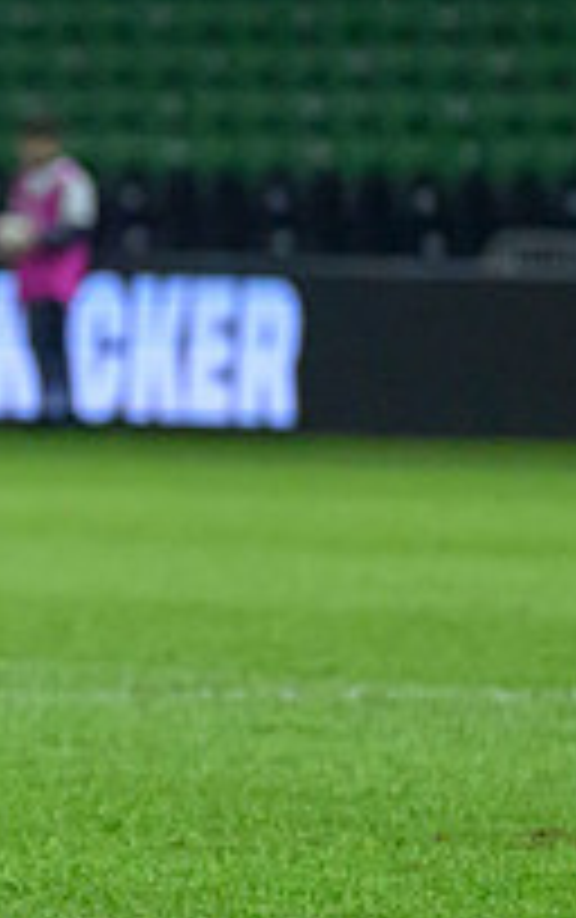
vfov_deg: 2.6
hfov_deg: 1.6
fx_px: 20438
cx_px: -1189
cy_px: 234
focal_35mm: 816
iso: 8000
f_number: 4
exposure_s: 1/800
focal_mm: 200
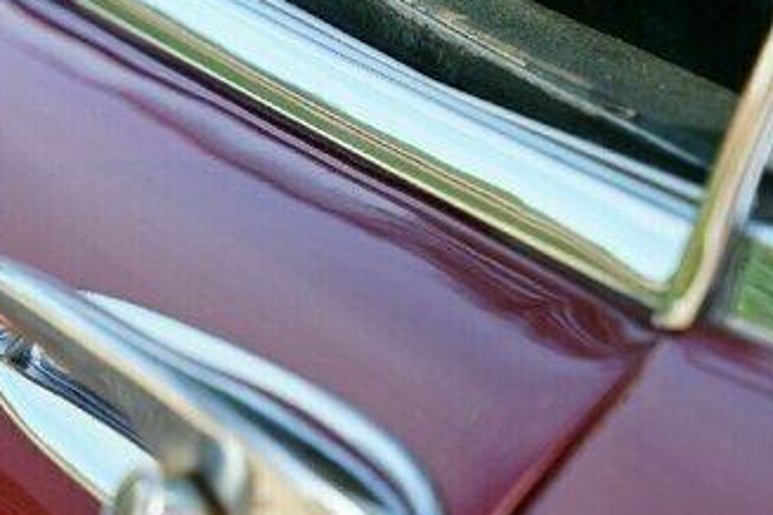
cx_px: -274
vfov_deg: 5.3
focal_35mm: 257
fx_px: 5518
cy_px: 45
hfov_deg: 7.9
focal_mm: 70
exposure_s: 1/160
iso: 200
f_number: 4
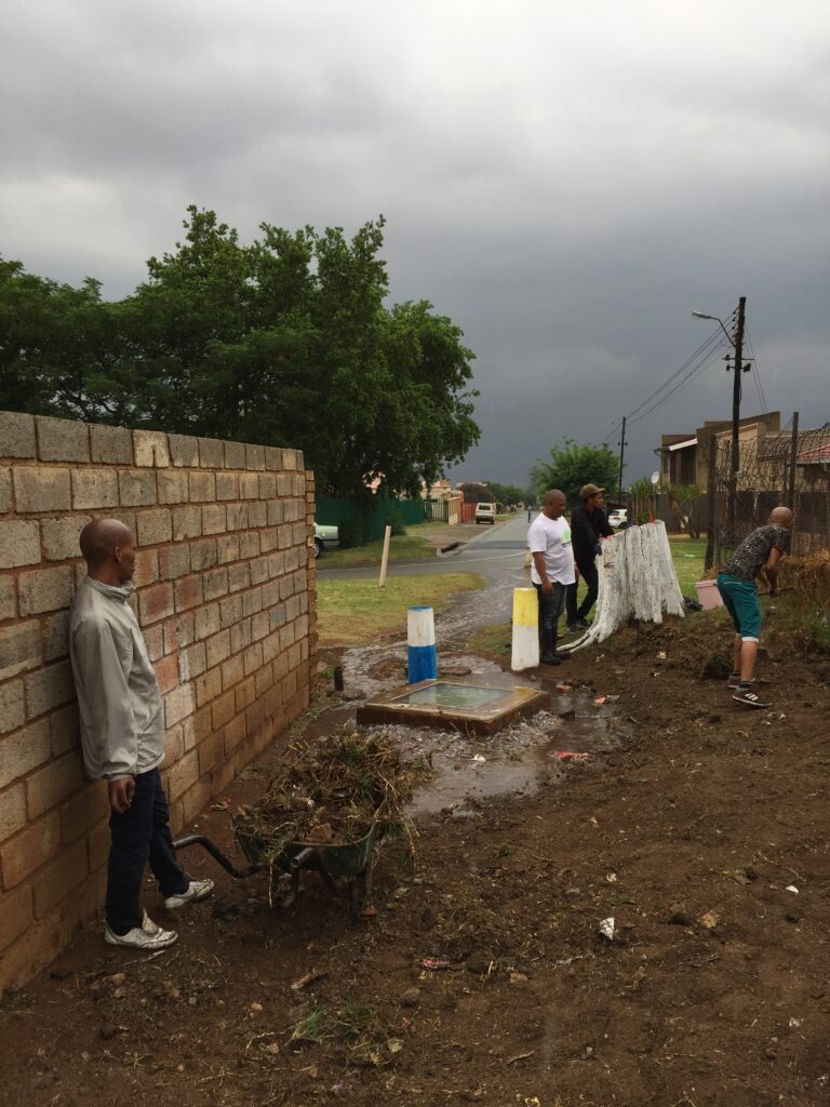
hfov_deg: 48.2
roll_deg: +0.5
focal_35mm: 29
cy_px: 554
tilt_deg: -4.0
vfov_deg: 61.7
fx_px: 927
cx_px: 415
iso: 32
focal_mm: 4.15
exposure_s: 1/465
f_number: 2.2
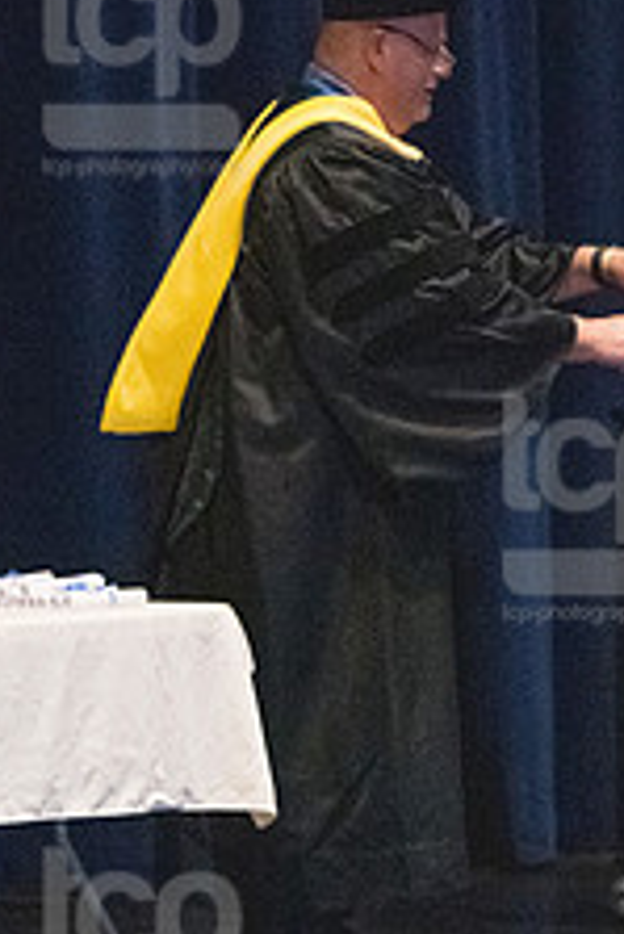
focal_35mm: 369
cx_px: 601
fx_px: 9578
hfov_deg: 3.7
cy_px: 507
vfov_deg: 5.6
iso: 10000
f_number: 3.2
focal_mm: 122
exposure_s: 1/400
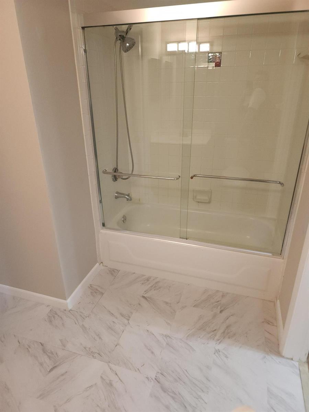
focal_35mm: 23
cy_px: 206
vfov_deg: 73.9
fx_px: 274
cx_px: 154
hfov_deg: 58.9
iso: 500
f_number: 1.8
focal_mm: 6.4
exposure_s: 1/120
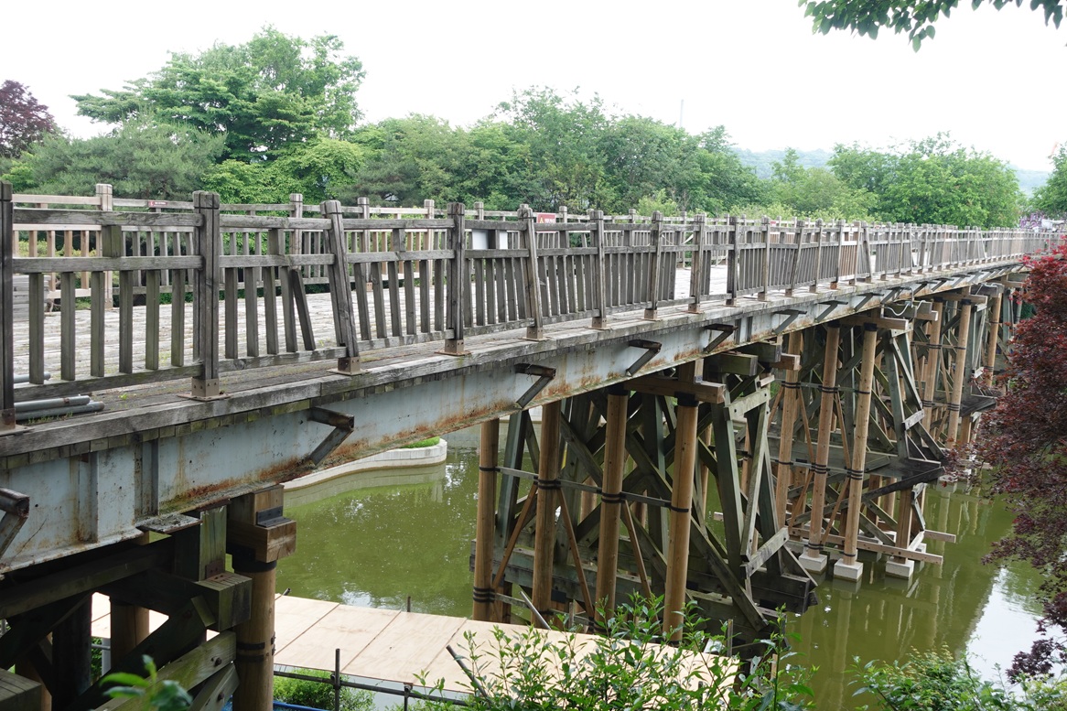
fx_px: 1037
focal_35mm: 35
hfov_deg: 54.4
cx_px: 534
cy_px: 356
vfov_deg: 37.8
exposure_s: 1/80
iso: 125
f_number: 3.5
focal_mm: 12.99
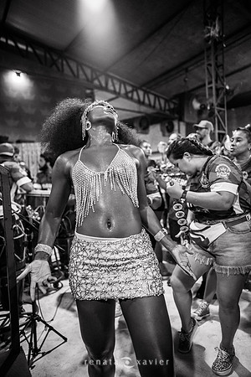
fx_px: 251
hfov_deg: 53.1
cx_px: 126
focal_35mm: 24
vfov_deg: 73.7
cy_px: 188
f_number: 1.8
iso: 1600
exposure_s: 1/320
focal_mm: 24
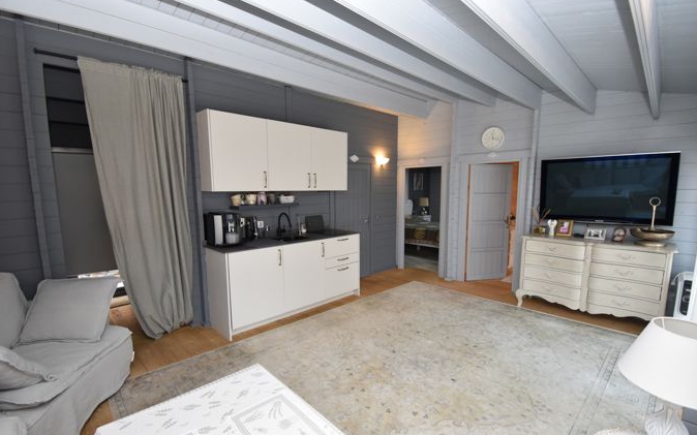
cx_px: 351
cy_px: 234
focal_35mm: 16
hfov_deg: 97.8
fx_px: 304
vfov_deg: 71.1
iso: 900
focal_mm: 10
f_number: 4.5
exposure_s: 1/125
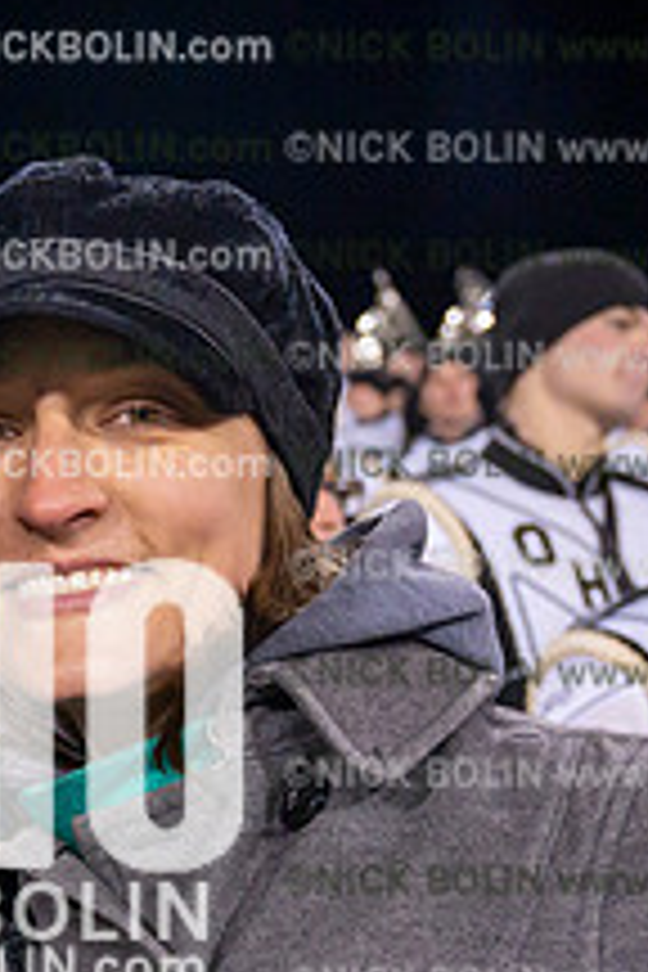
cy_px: 774
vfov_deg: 24.4
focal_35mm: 82
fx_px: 2214
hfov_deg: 16.1
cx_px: -76
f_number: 4.5
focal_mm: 30.5
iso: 5000
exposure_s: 1/640
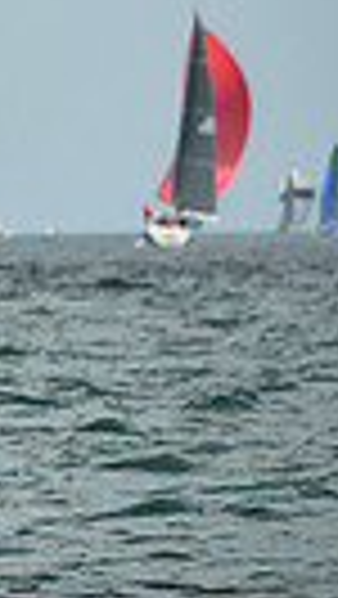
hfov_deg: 1.3
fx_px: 14488
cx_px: -937
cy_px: -29
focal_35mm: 911
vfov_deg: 2.4
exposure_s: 1/640
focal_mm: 200
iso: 320
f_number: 6.3
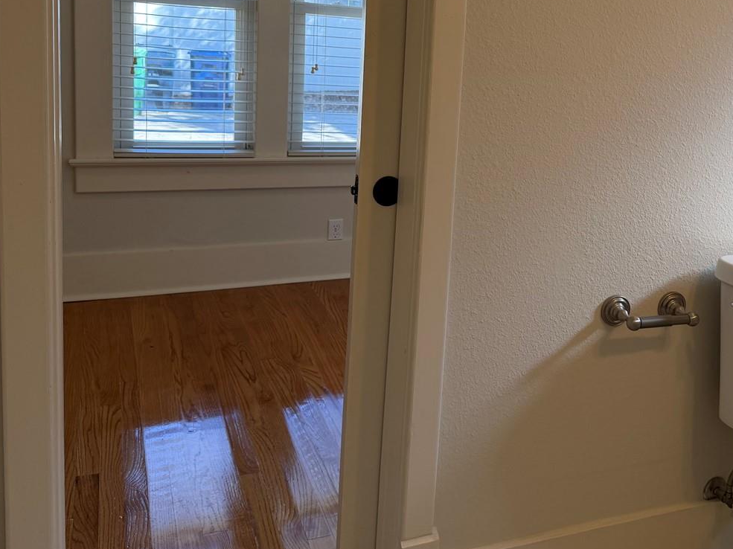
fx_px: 826
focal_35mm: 39
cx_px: 502
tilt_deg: -9.1
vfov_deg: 36.1
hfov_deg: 46.9
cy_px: 150
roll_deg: -3.6
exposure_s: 1/195
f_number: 1.78
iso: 125
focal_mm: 6.76
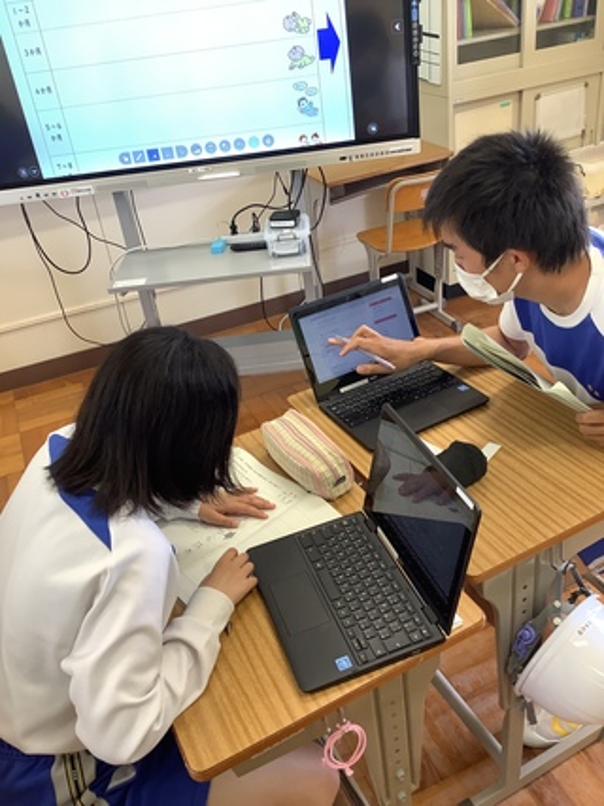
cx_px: 302
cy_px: 403
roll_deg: +8.9
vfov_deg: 58.4
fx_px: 722
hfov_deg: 45.4
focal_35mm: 31
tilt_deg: -30.1
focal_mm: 3.3
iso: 80
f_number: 2.4
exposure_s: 1/50
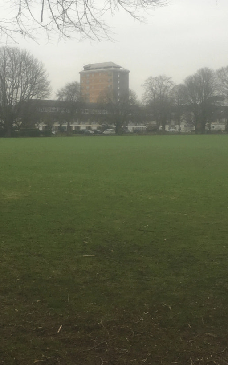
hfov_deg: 21.6
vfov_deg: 33.9
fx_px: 597
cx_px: 95
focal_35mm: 60
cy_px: 150
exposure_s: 1/114
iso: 25
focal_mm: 4.15
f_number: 2.2
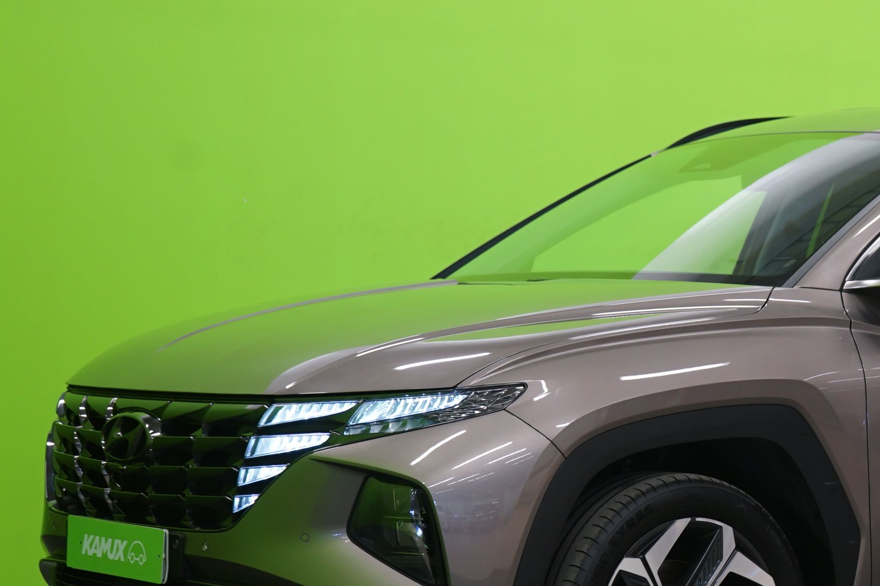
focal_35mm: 110
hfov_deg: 18.3
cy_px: 333
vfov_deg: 12.4
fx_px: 2689
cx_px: 809
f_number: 5
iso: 400
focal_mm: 53
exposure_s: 1/8
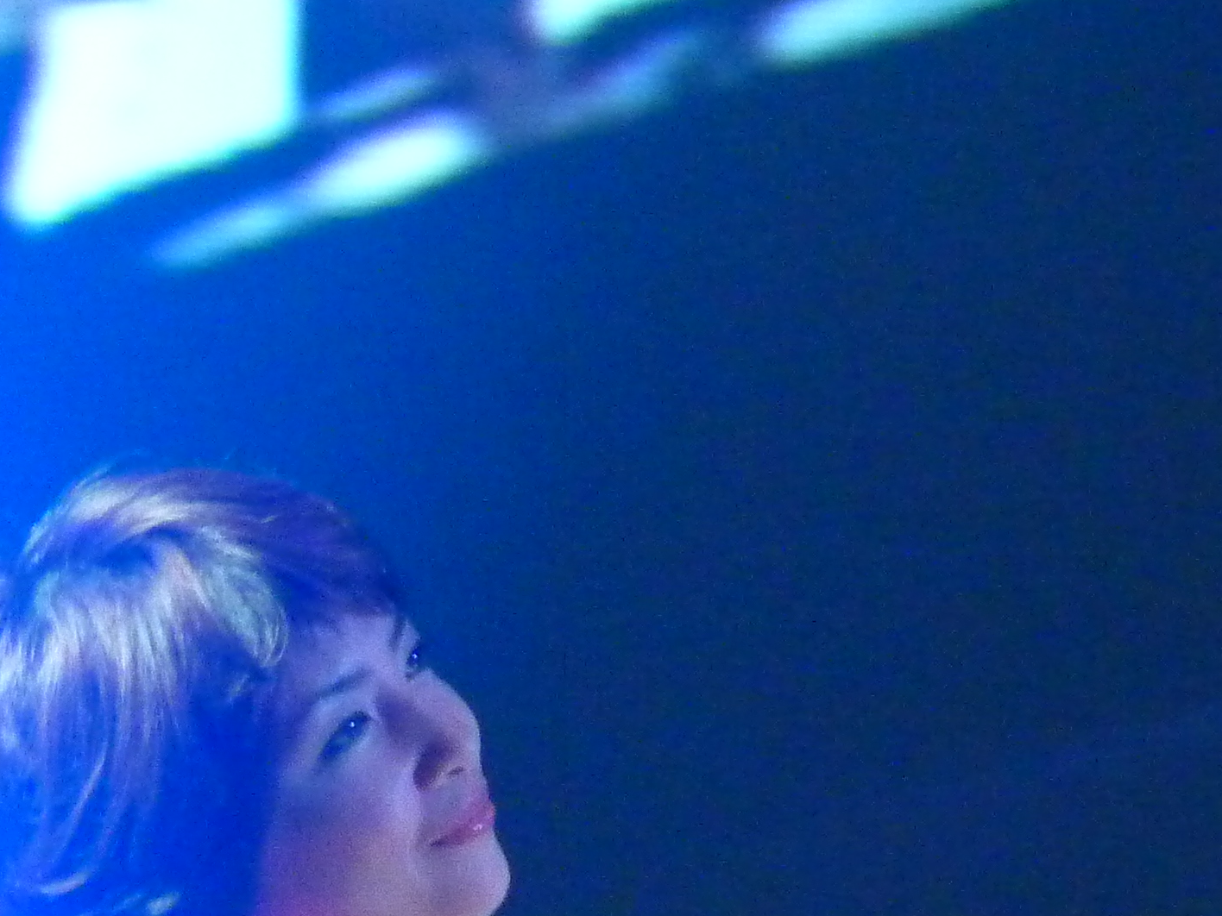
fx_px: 27288
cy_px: 1049
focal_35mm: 773
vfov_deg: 1.9
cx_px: 412
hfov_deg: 2.6
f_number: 4.9
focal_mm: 49.2
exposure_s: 1/30
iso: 800
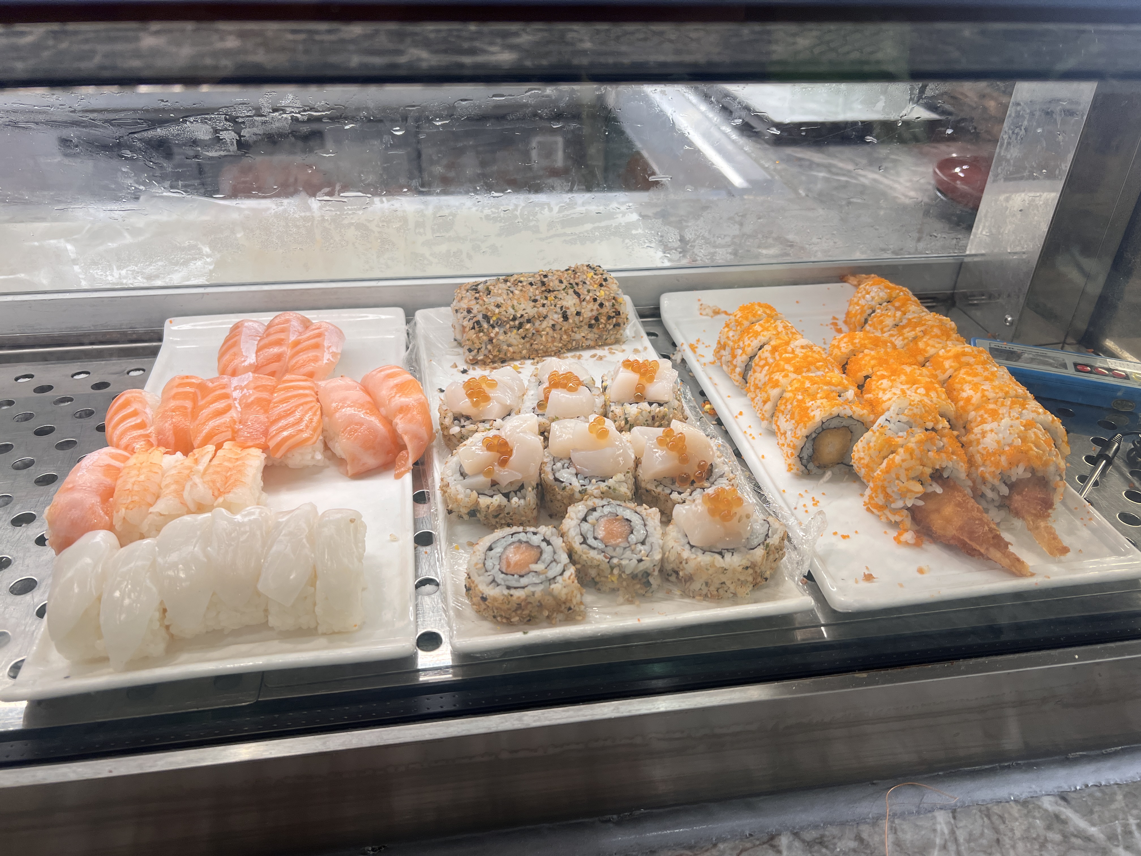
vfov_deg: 53.1
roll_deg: -1.1
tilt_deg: -33.6
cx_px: 570
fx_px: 857
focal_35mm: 26
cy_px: 428
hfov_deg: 67.3
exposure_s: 1/100
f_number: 1.5
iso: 64
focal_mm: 5.7
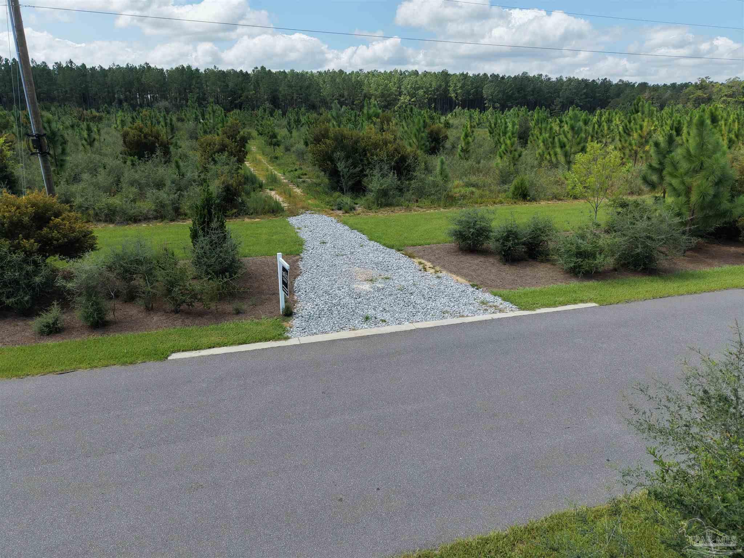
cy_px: 279
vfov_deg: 56.8
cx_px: 372
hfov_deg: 71.6
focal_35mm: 24
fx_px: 516
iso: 400
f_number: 1.8
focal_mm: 8.67
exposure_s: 1/6000
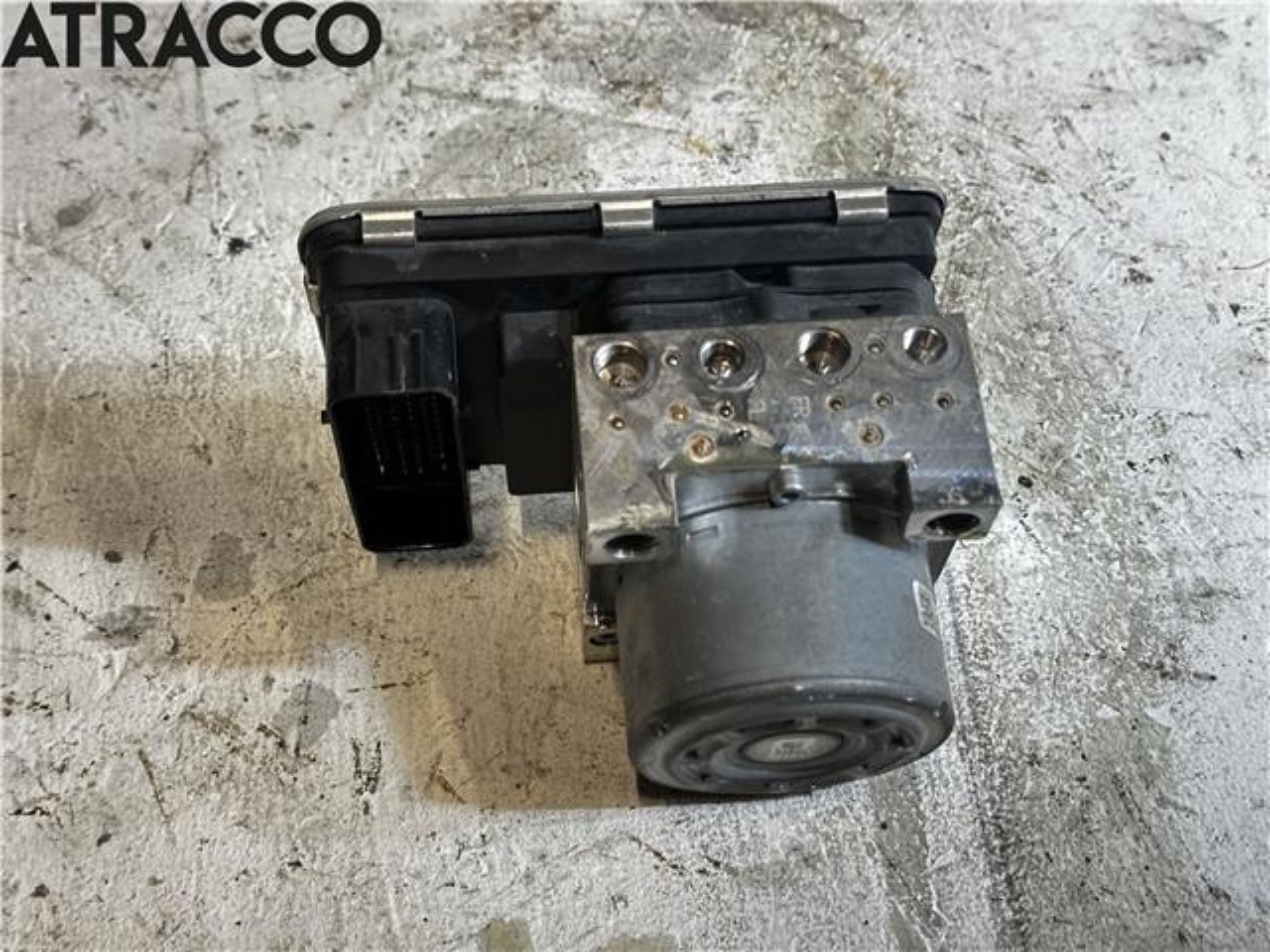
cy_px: 476
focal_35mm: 48
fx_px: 1761
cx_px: 635
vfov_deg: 30.3
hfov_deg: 39.7
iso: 160
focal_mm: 6.86
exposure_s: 1/50
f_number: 1.78
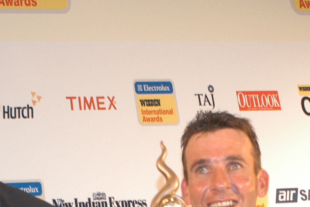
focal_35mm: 111
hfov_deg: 18.4
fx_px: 956
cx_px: 135
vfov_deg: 12.2
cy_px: 219
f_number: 5.6
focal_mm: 28
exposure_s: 1/80
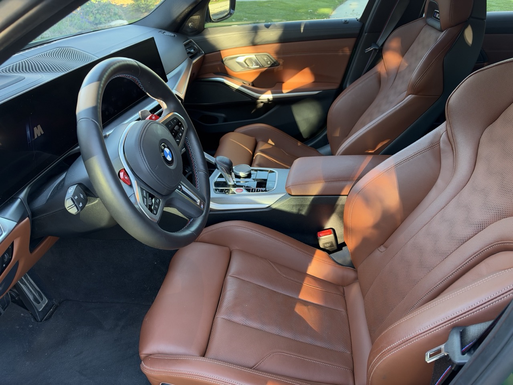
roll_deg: +4.1
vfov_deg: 56.8
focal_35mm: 24
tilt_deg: -31.4
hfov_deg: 71.6
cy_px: 192
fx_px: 356
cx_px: 256
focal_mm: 6.93
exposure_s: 1/121
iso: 320
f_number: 1.8
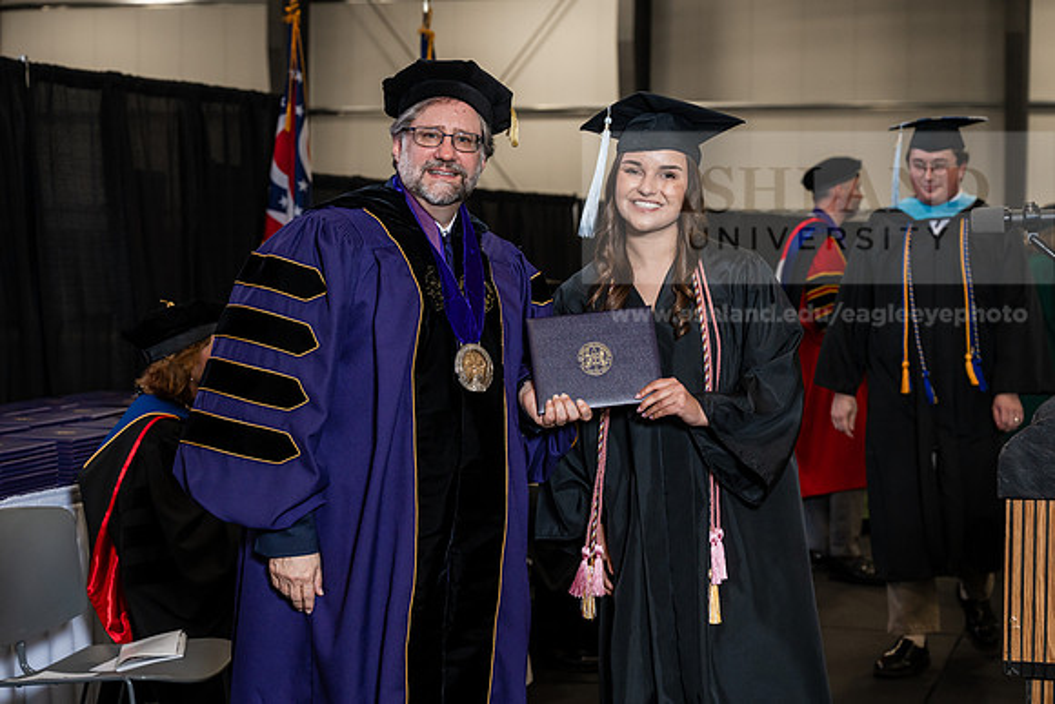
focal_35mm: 70
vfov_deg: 19.5
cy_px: 352
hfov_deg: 28.8
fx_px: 2052
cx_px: 528
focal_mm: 70
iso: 1250
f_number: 5
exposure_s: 1/200
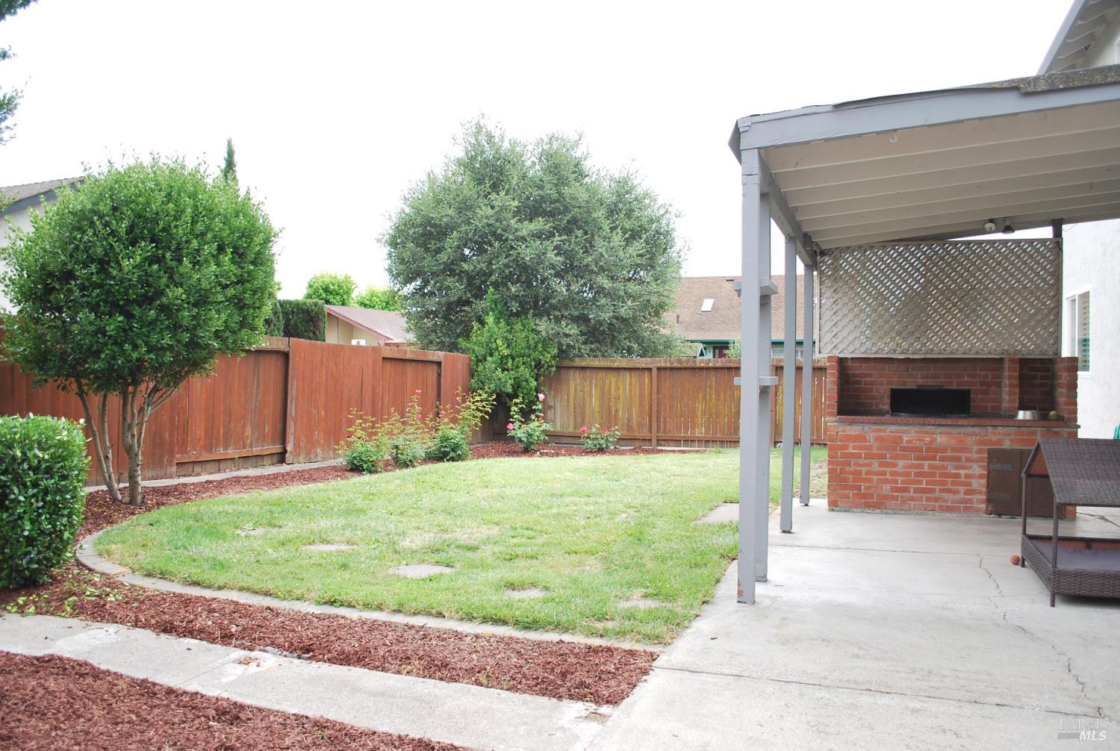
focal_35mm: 27
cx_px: 560
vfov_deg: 48.1
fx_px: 841
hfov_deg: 67.3
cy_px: 376
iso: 100
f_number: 7.1
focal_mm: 18
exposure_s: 1/200
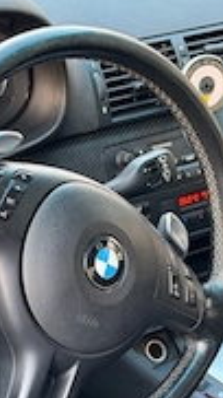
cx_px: 131
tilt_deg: -37.7
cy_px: 367
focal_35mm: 115
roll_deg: -9.3
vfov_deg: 18.3
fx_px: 1212
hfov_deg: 10.5
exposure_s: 1/55
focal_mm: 6.76
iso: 250
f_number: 1.78
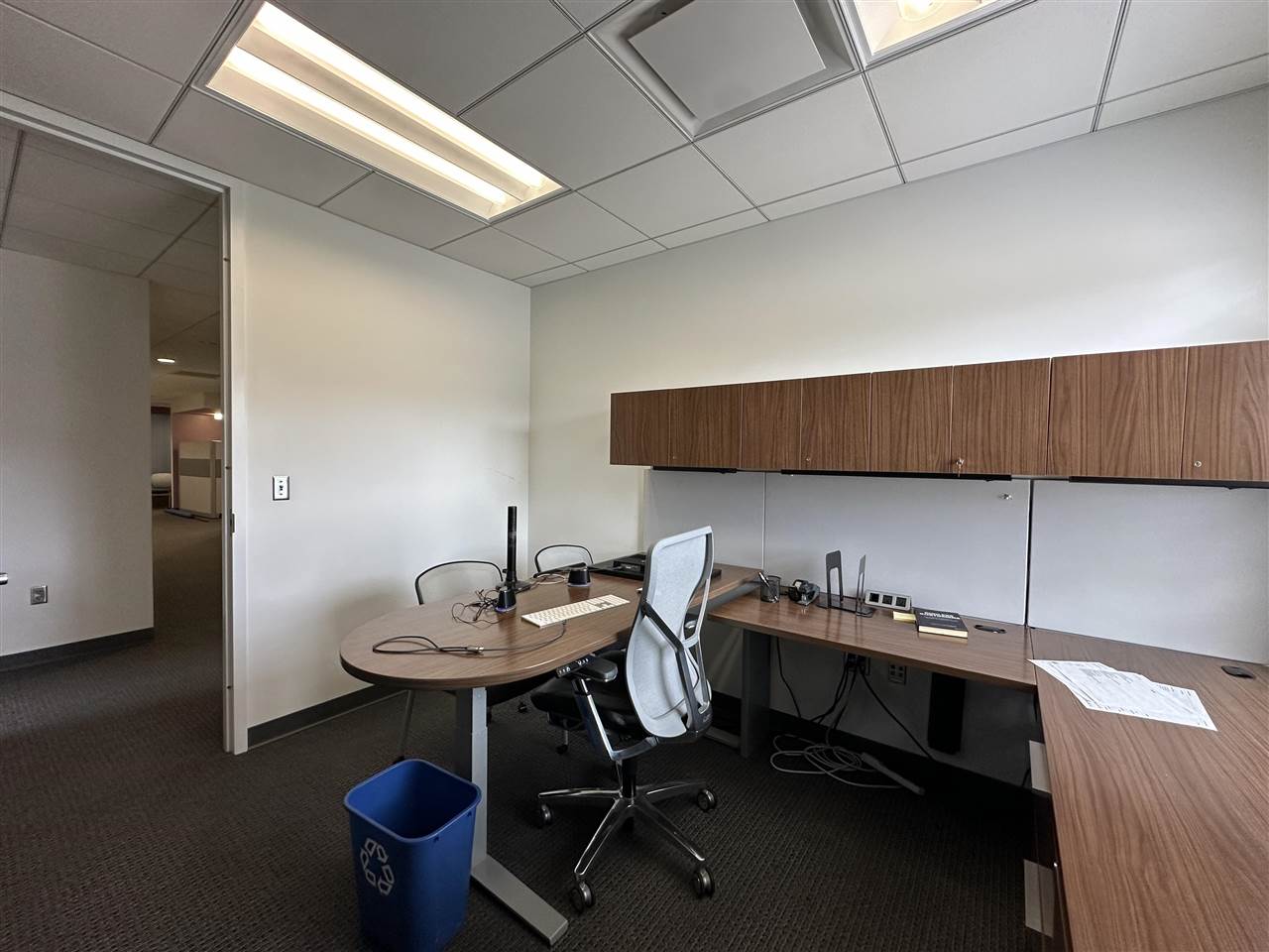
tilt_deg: -1.7
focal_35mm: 14
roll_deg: -1.0
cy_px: 476
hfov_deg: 102.1
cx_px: 634
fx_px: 513
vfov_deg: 85.7
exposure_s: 1/120
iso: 200
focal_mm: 2.22
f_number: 2.2
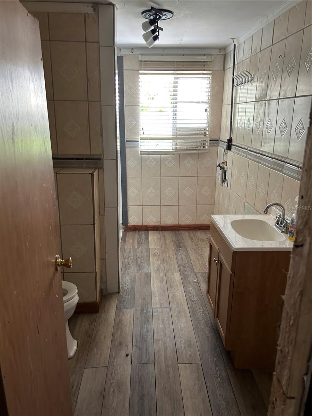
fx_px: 312
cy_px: 208
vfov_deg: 67.3
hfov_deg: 53.1
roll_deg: -0.6
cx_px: 156
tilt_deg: -15.2
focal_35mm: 26
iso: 200
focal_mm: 5.7
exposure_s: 1/60
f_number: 1.5
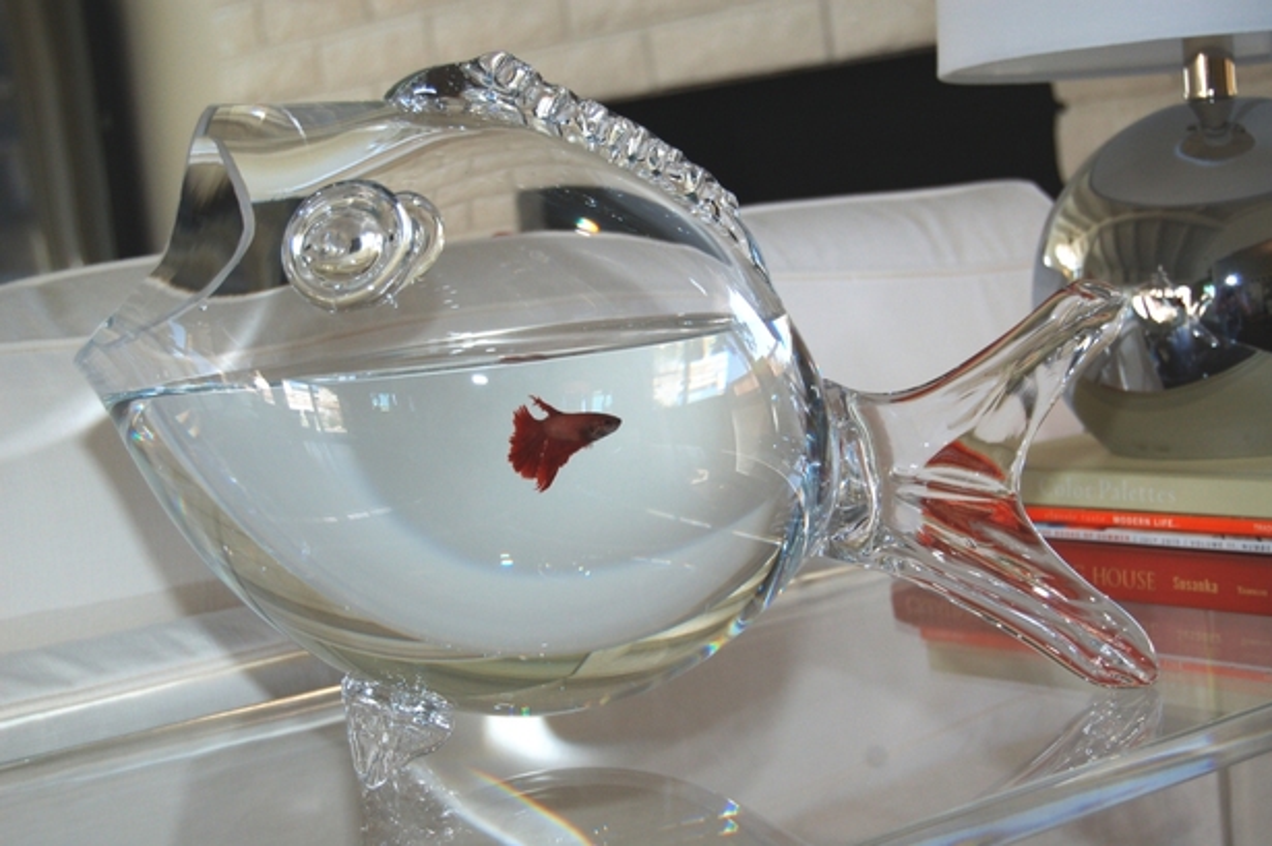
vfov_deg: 21.5
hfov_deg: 31.9
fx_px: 2224
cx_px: 636
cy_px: 423
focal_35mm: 63
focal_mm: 42
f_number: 5.3
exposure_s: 1/125
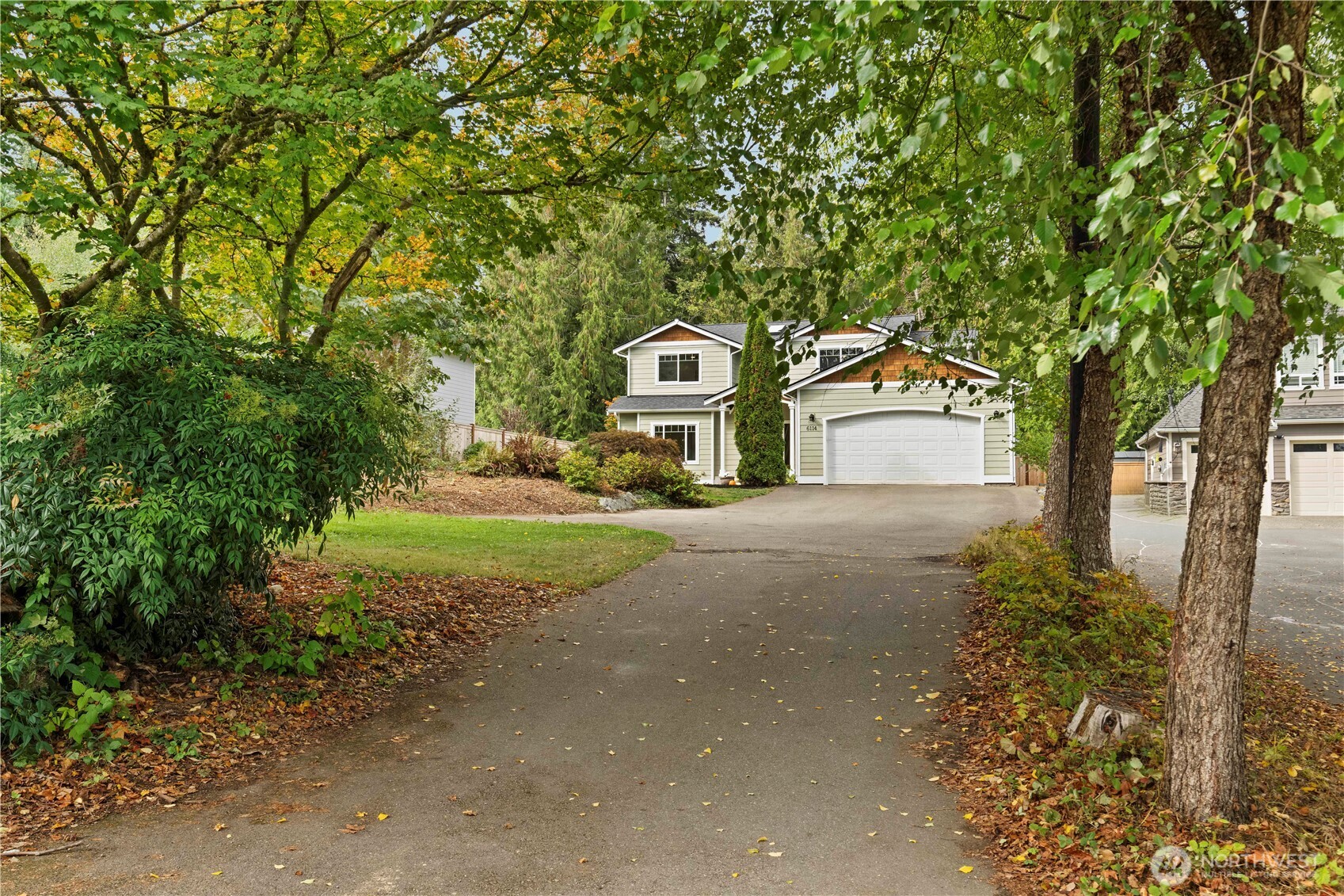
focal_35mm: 30
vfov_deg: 43.6
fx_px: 1120
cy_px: 448
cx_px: 672
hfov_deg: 61.9
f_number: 8
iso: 200
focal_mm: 30
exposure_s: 1/160
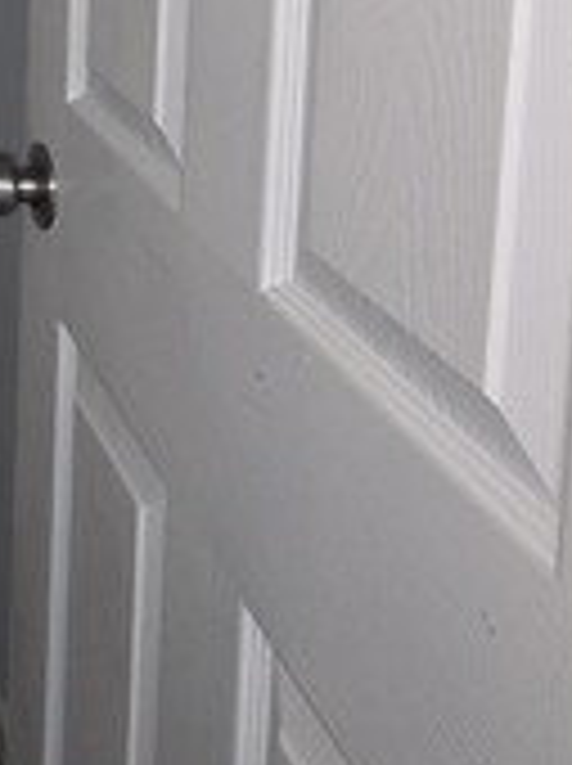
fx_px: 1126
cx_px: -360
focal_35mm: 51
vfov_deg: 32.0
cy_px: -124
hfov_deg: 21.9
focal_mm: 2.2
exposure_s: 1/11.5
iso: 1250
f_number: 2.2
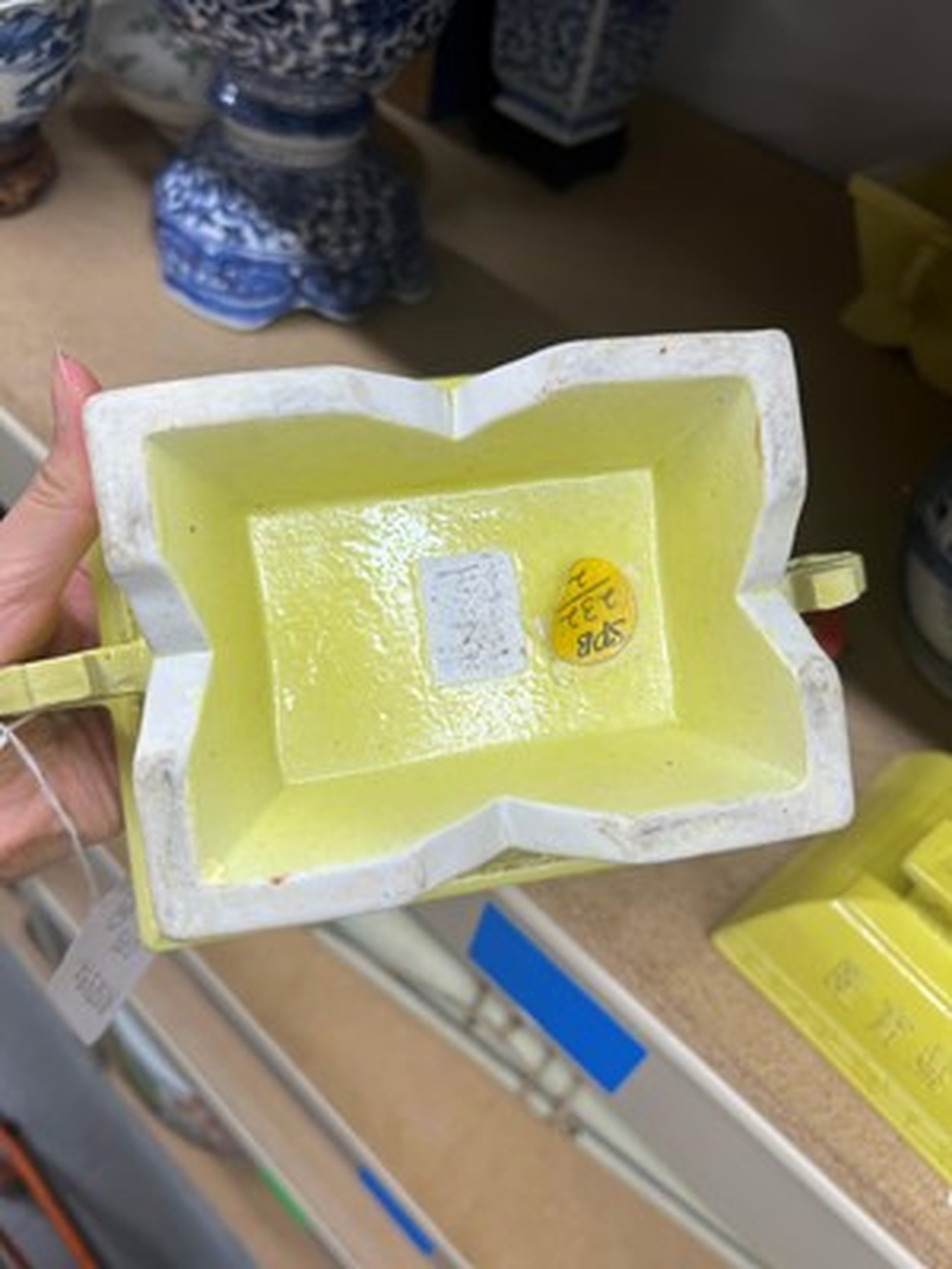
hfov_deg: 53.1
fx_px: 953
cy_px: 634
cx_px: 476
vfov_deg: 67.3
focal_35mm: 26
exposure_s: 1/136
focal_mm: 5.7
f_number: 1.5
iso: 32
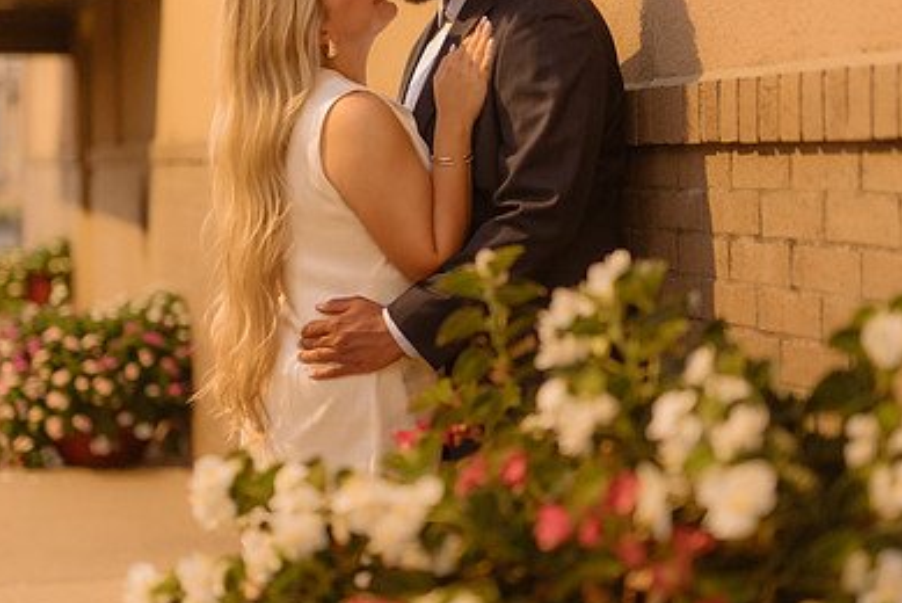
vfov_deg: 17.5
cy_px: 288
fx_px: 1956
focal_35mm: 78
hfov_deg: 26.0
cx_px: 424
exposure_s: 1/160
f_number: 1.4
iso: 1000
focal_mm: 50
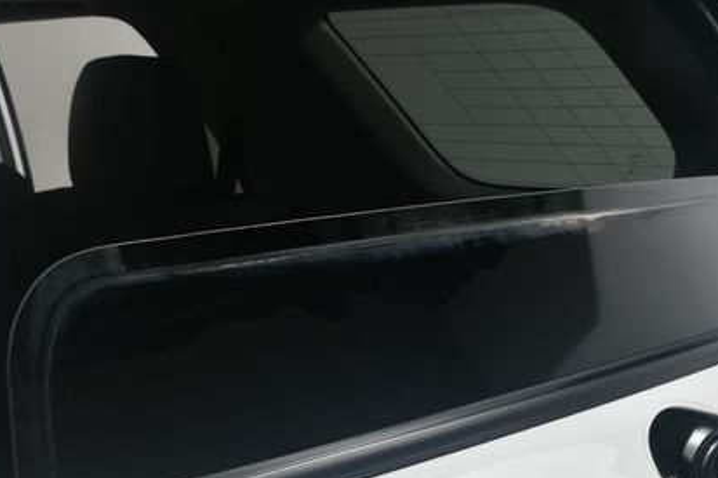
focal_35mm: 62
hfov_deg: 32.4
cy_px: 271
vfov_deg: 21.9
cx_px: 313
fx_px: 1236
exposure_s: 1/160
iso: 100
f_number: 14
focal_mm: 27
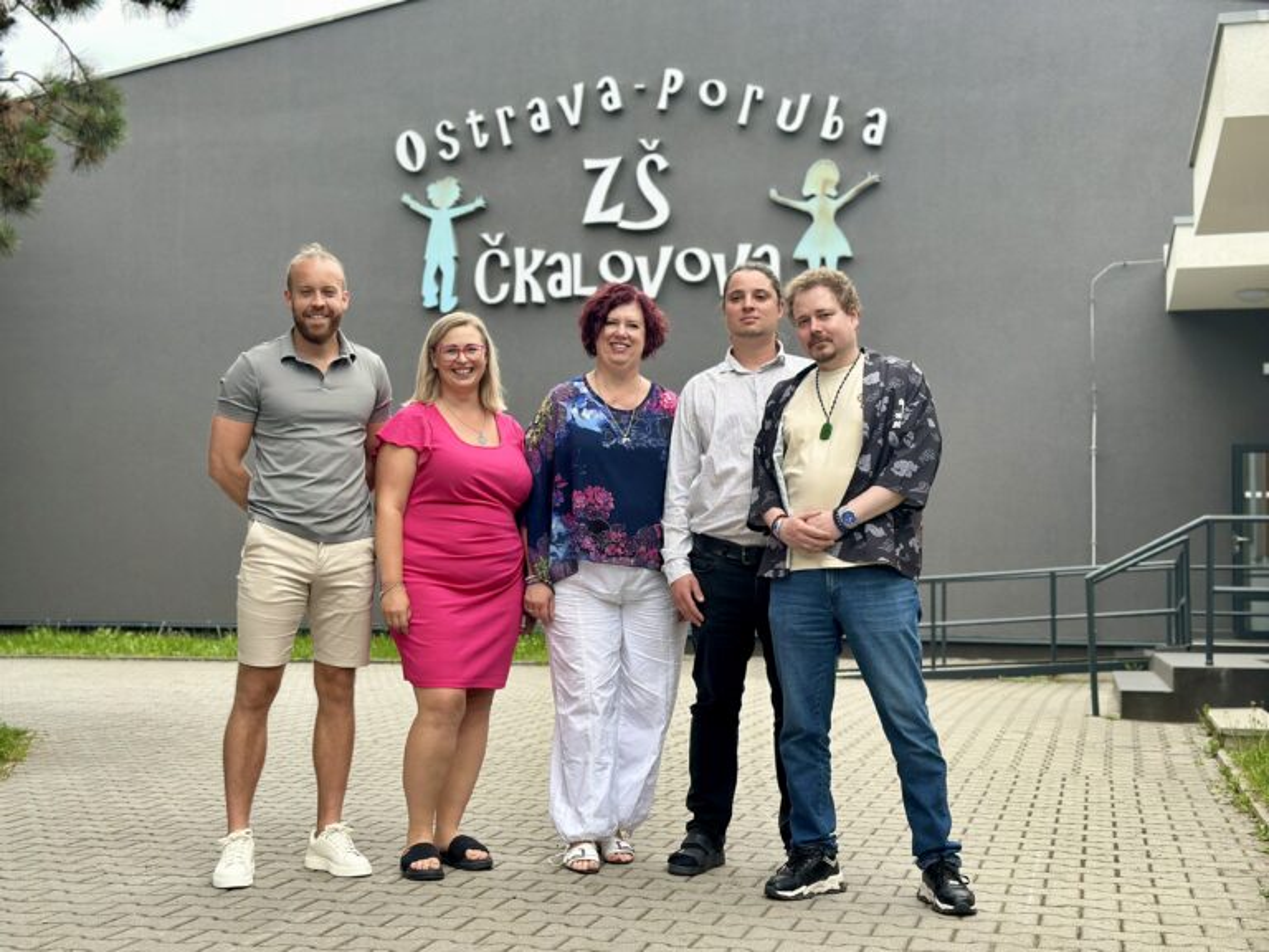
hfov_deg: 39.7
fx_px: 1760
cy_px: 476
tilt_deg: +3.4
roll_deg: -0.8
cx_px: 634
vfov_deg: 30.3
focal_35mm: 48
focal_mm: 6.86
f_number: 1.78
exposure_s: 1/864
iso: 80
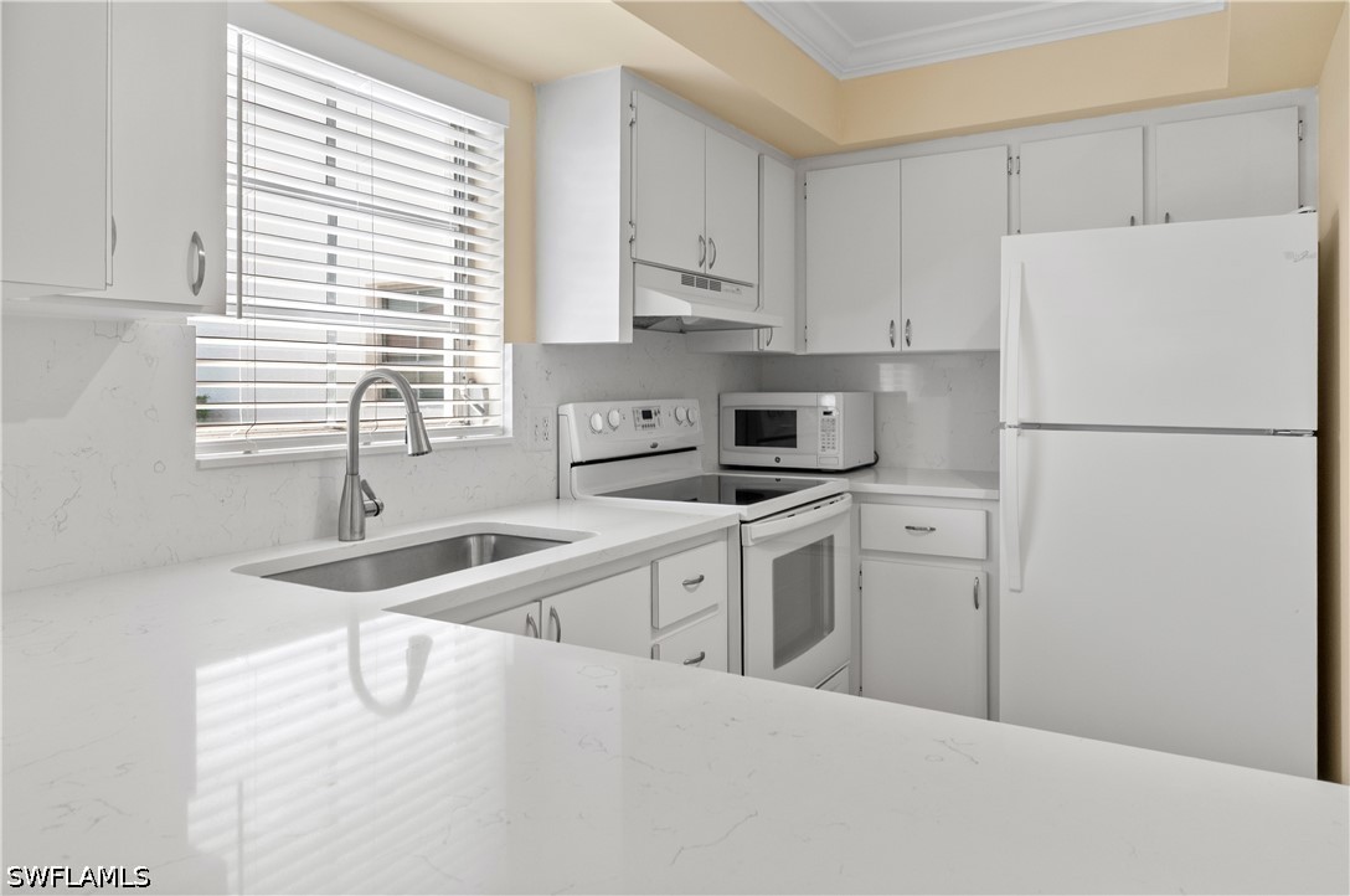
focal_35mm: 22
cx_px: 675
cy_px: 448
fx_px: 842
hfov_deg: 77.4
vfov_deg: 56.0
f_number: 8
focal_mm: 15
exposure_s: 1/20
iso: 200
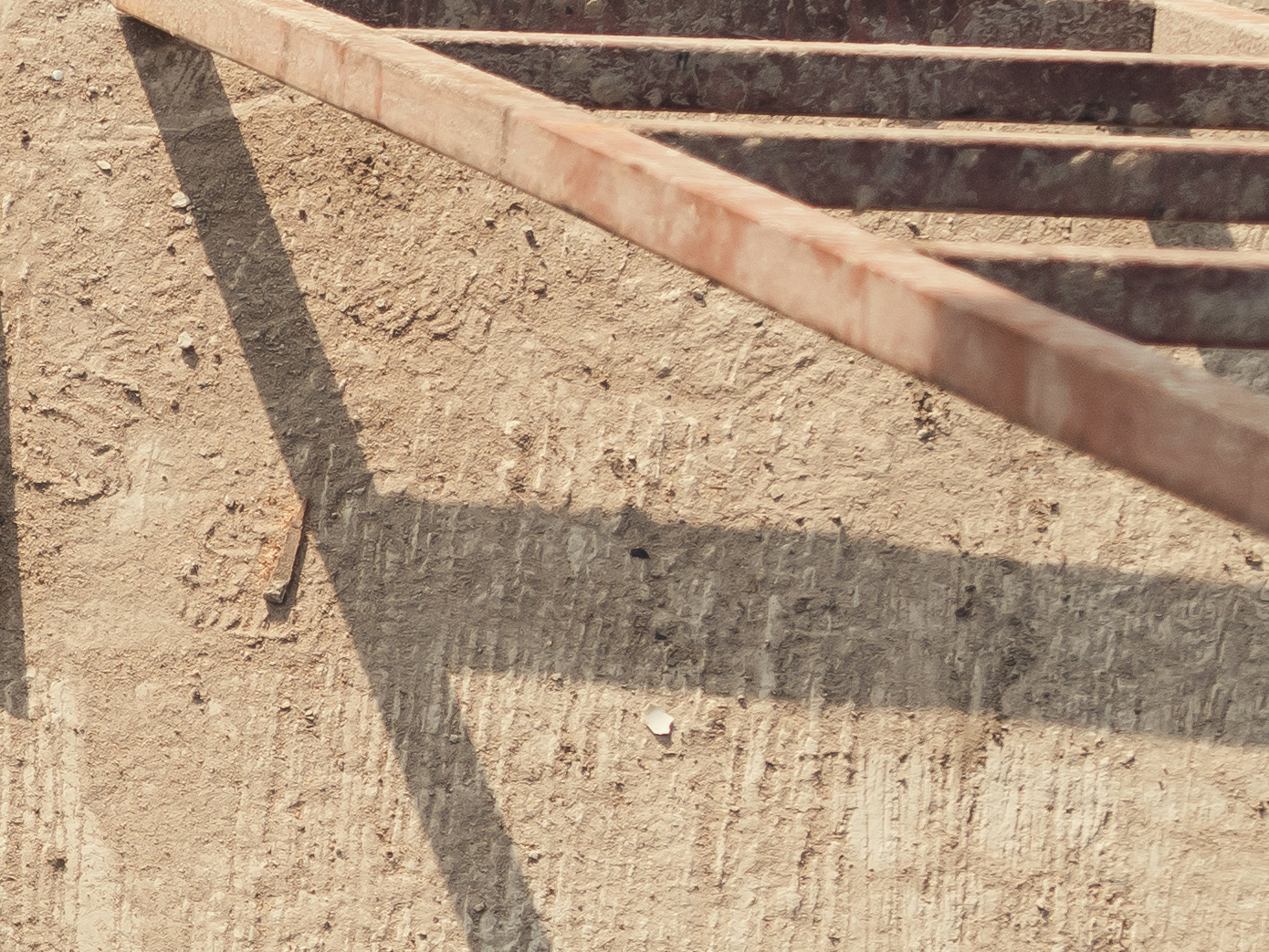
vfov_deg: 6.7
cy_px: 882
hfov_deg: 8.4
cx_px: -1613
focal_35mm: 220
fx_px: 8066
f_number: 4
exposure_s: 1/800
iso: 200
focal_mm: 40
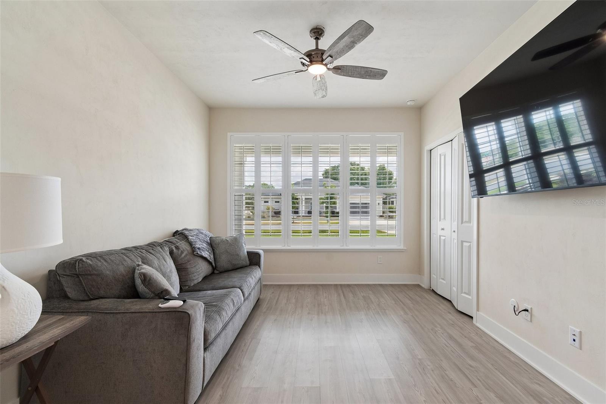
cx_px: 303
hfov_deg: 100.4
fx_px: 252
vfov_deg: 77.3
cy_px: 202
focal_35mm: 15
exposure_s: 1/50
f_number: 8
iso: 200
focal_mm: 10
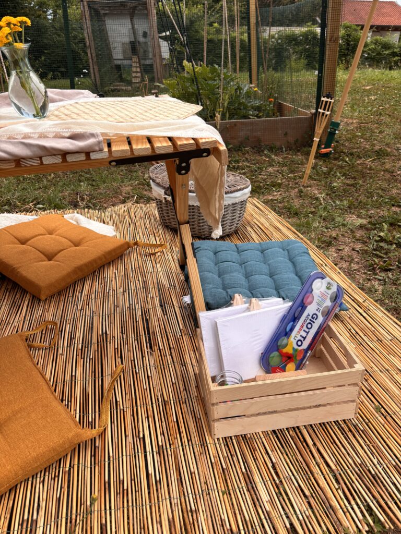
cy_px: 267
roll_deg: -2.4
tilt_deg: -28.6
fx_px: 402
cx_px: 200
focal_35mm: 26
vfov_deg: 67.3
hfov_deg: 53.1
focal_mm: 5.96
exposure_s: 1/758
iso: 50
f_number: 1.6
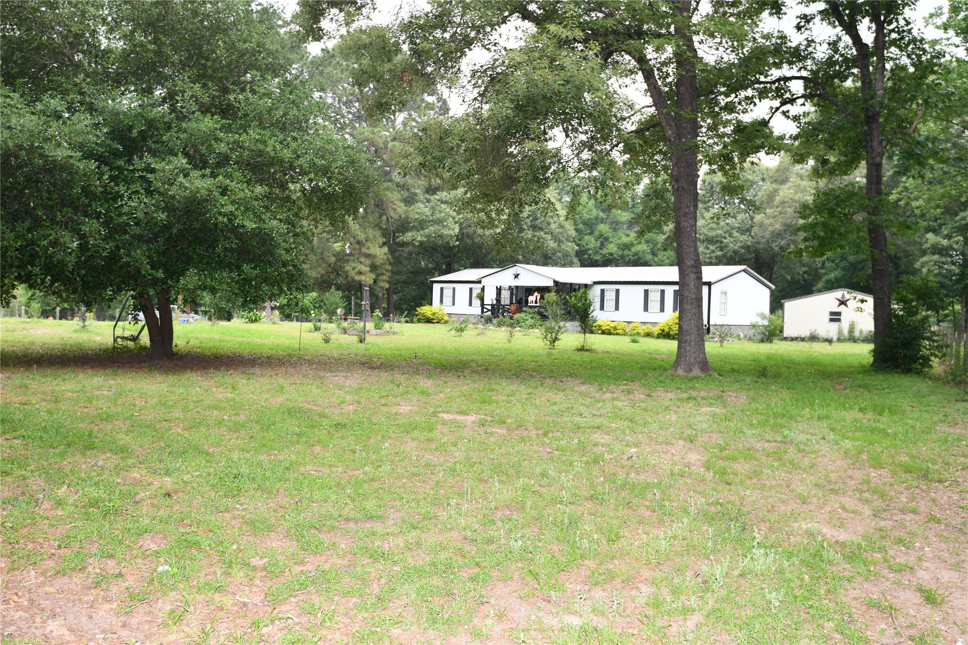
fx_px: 833
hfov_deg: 60.3
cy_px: 322
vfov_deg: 42.3
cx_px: 484
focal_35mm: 31
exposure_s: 1/200
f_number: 4
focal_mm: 26
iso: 400
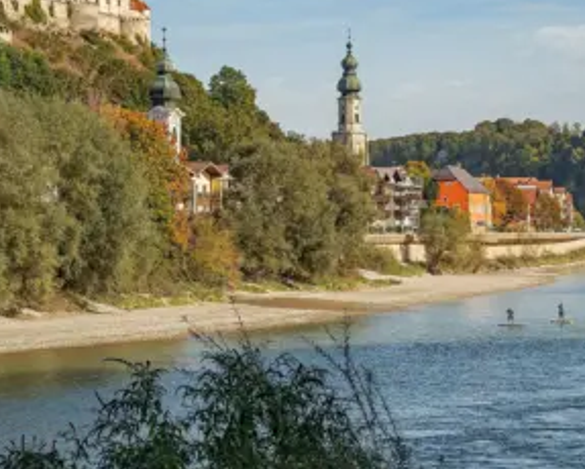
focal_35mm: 111
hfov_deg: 17.3
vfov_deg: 13.9
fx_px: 1923
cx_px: 364
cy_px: 186
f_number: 3.2
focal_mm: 63
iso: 100
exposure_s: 1/1600
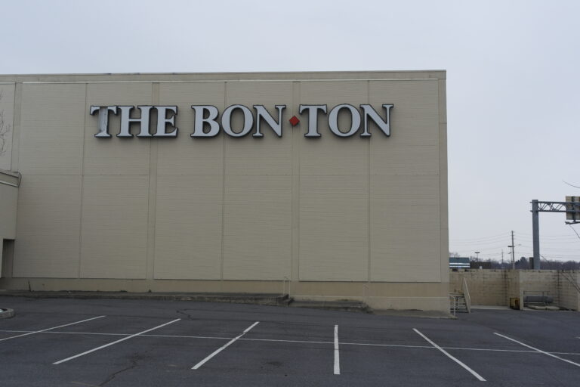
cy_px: 194
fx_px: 693
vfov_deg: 31.2
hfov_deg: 45.4
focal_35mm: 43
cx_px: 290
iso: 100
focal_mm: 28
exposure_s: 1/320
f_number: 6.3
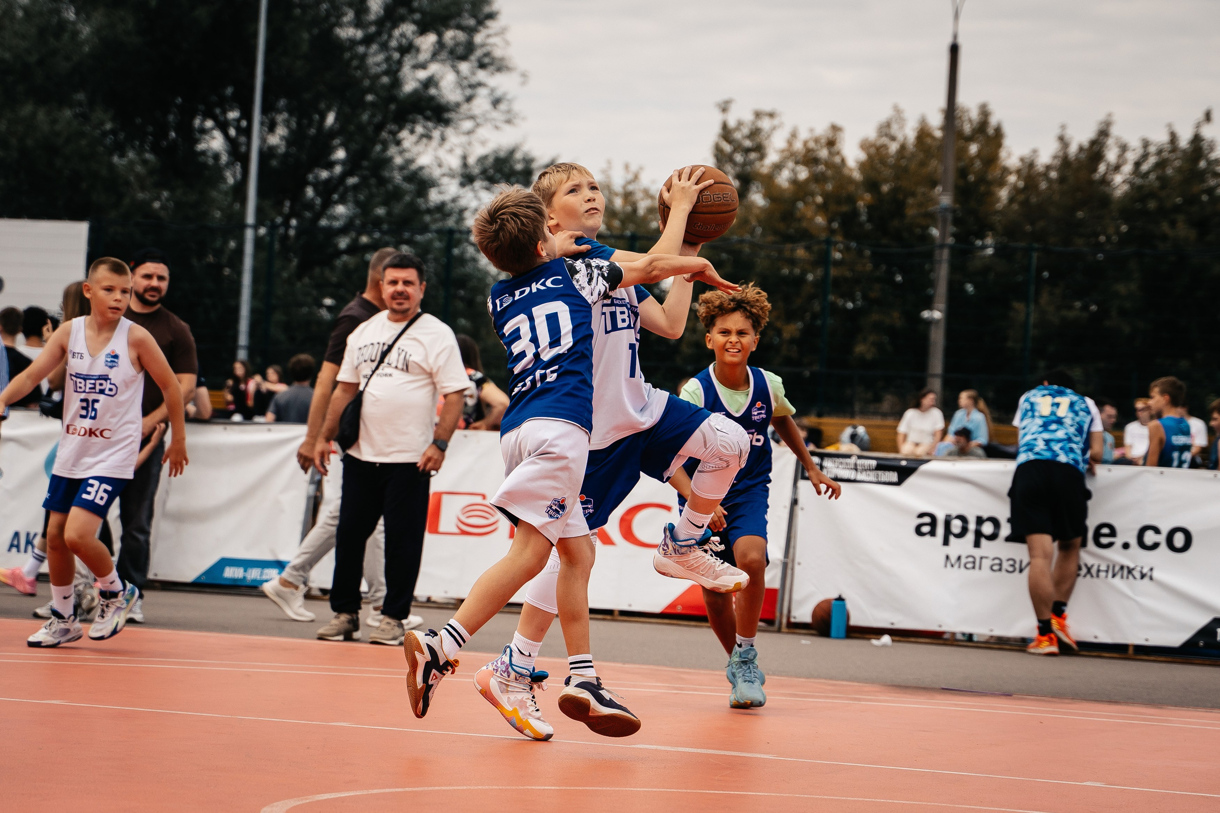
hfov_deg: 18.3
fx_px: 3795
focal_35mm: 112
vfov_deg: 12.2
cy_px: 406
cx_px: 610
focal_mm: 75
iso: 320
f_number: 3.5
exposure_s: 1/2500
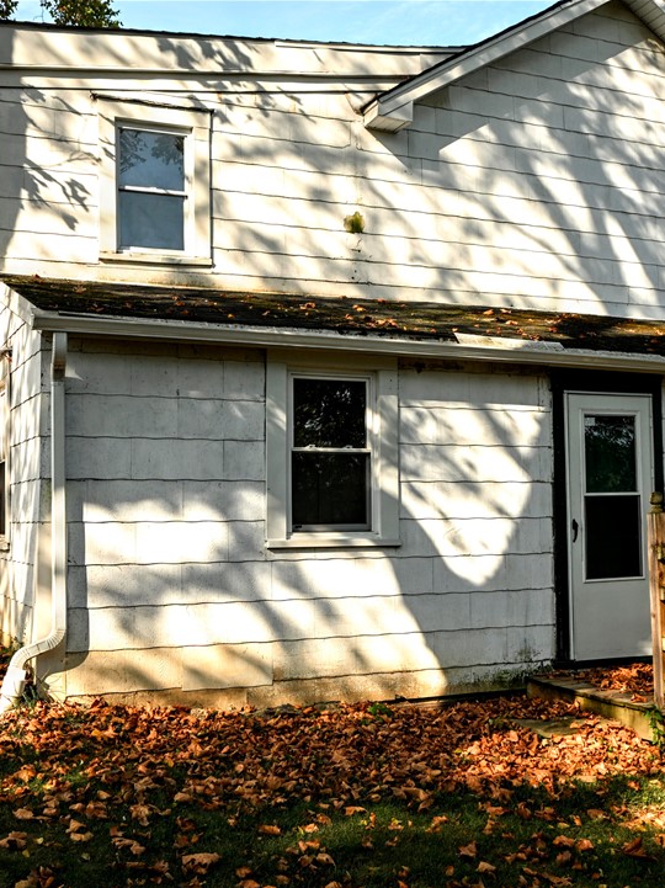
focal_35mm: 42
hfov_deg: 34.0
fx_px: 1086
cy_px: 444
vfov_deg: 44.5
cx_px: 383
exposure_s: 1/160
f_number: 7.1
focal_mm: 19.5
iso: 100
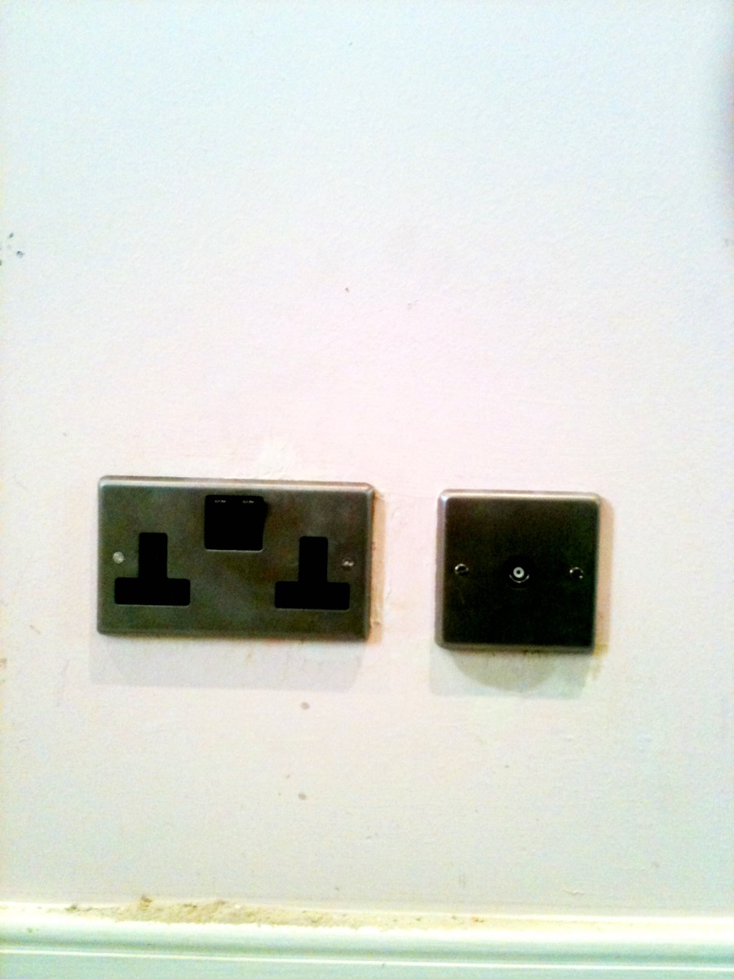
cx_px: 367
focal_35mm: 35
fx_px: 990
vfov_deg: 52.6
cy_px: 490
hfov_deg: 40.7
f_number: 2.8
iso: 160
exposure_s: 1/17
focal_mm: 3.85
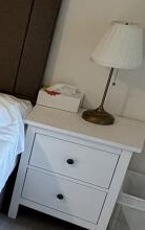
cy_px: 110
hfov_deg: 14.0
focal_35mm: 69
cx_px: -191
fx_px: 435
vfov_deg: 29.7
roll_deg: -1.3
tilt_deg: -23.8
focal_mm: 2.22
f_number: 2.2
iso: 320
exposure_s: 1/99
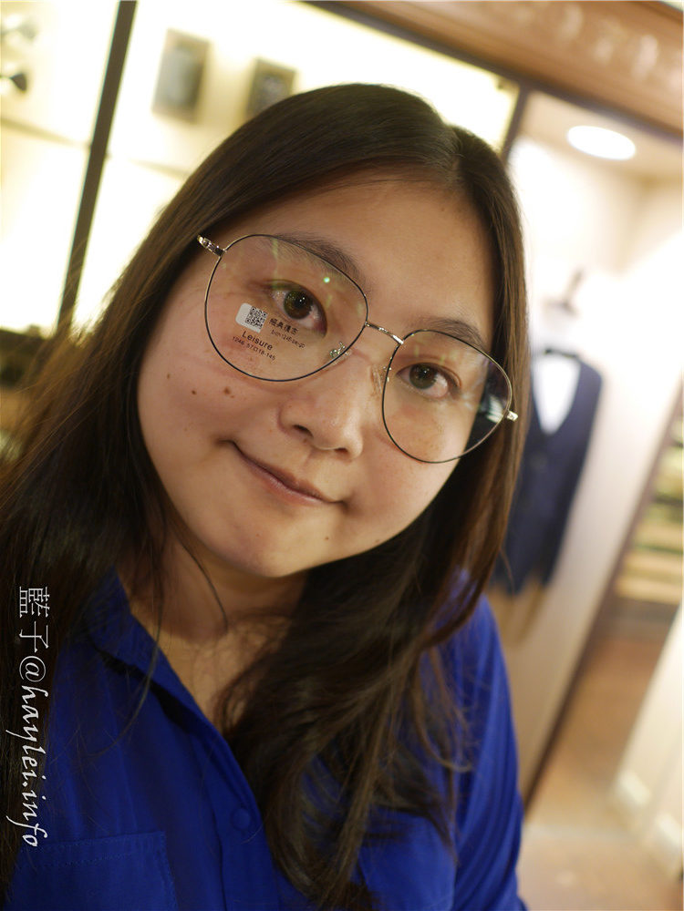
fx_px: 790
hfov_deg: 46.8
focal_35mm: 30
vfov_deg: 60.0
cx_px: 342
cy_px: 456
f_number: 1.7
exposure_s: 1/60
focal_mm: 15
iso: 320
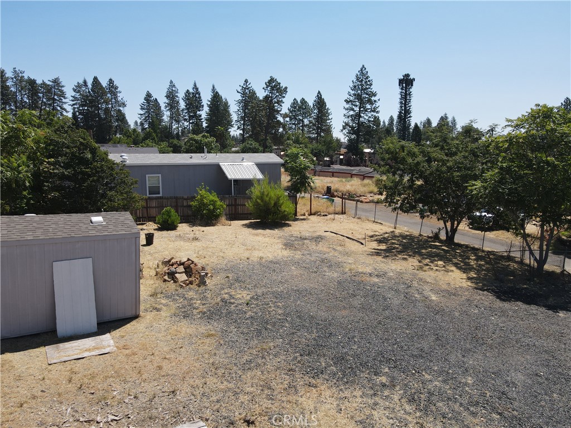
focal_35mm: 24
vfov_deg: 56.8
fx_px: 396
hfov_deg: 71.6
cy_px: 214
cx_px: 286
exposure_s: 1/725
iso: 100
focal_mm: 4.5
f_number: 2.8
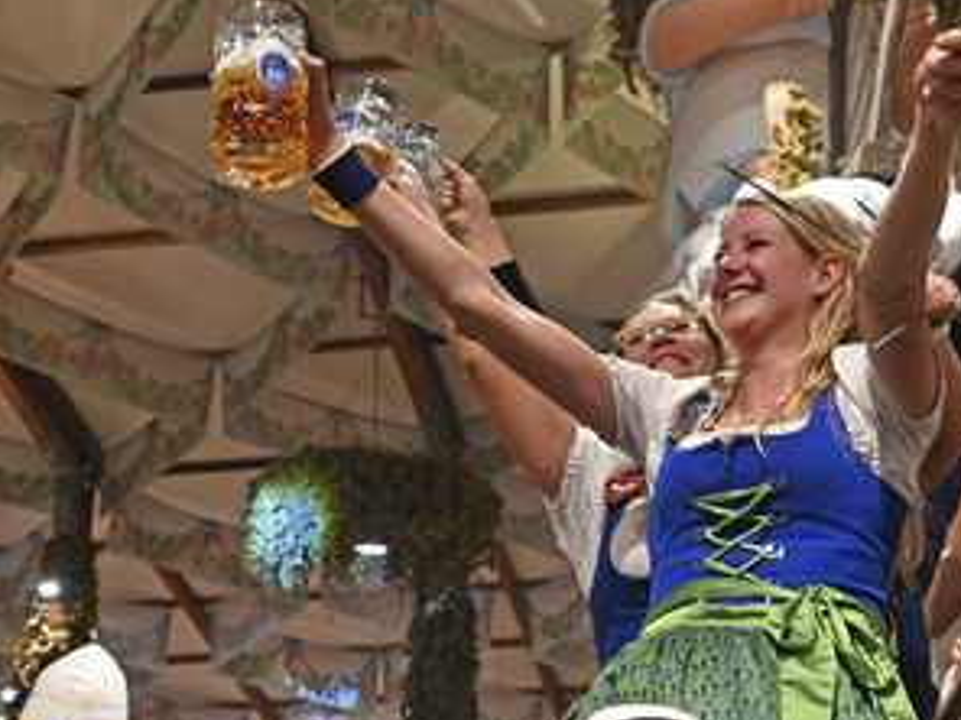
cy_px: 295
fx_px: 1666
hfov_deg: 32.0
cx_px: 623
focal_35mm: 60
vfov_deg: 24.4
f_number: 4.2
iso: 3200
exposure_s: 1/80
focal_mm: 27.5
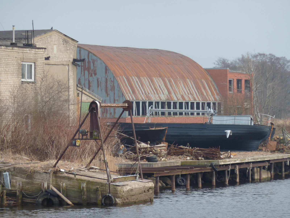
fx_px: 2178
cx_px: 145
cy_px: 109
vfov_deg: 5.7
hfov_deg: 7.6
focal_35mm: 260
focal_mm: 42.6
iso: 80
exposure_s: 1/125
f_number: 4.7
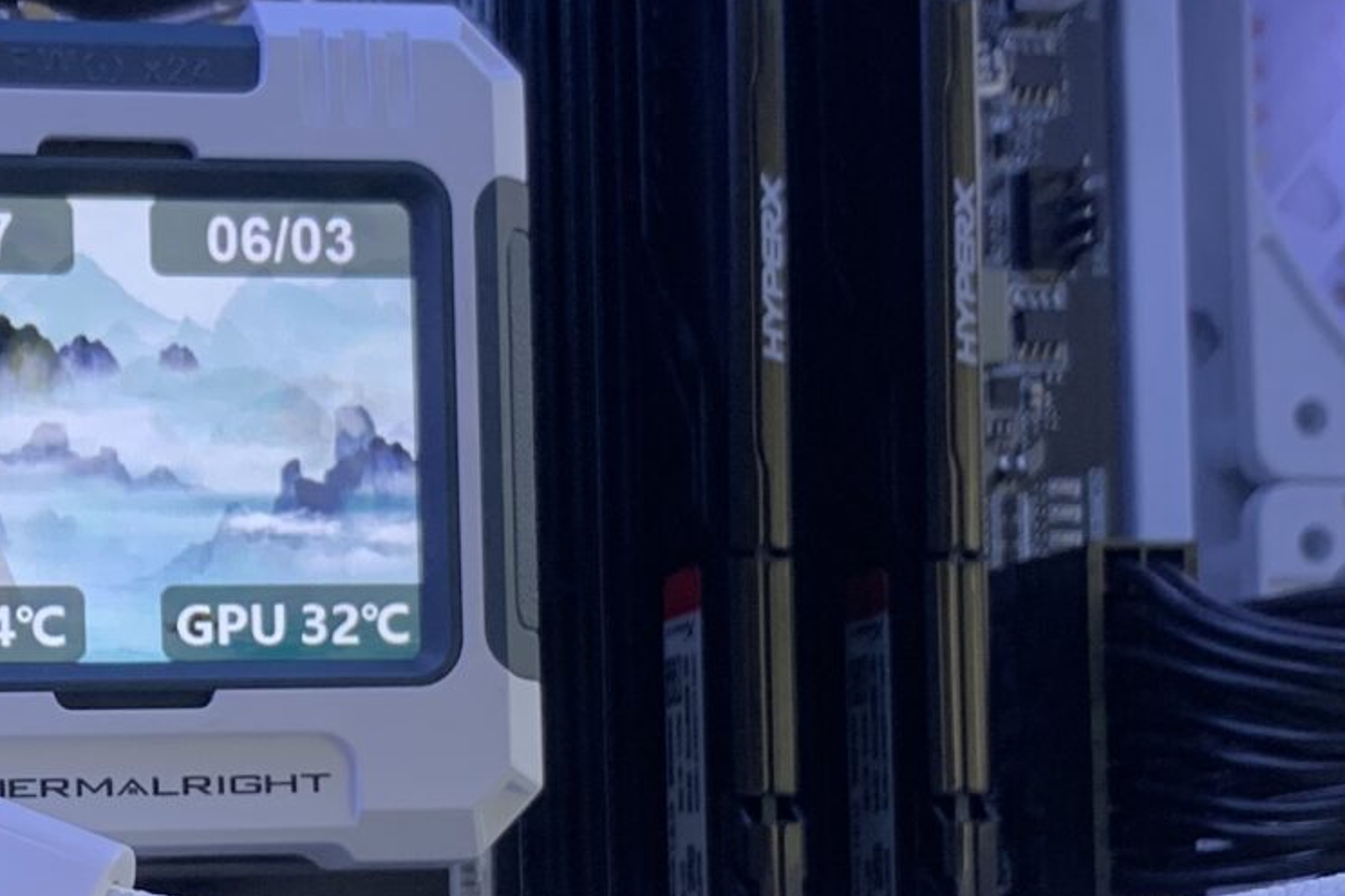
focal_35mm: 93
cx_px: 94
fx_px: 3474
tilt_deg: -0.1
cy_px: 1053
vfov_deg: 14.3
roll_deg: +2.1
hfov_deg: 21.4
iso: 100
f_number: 1.8
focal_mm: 4.25
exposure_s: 1/121
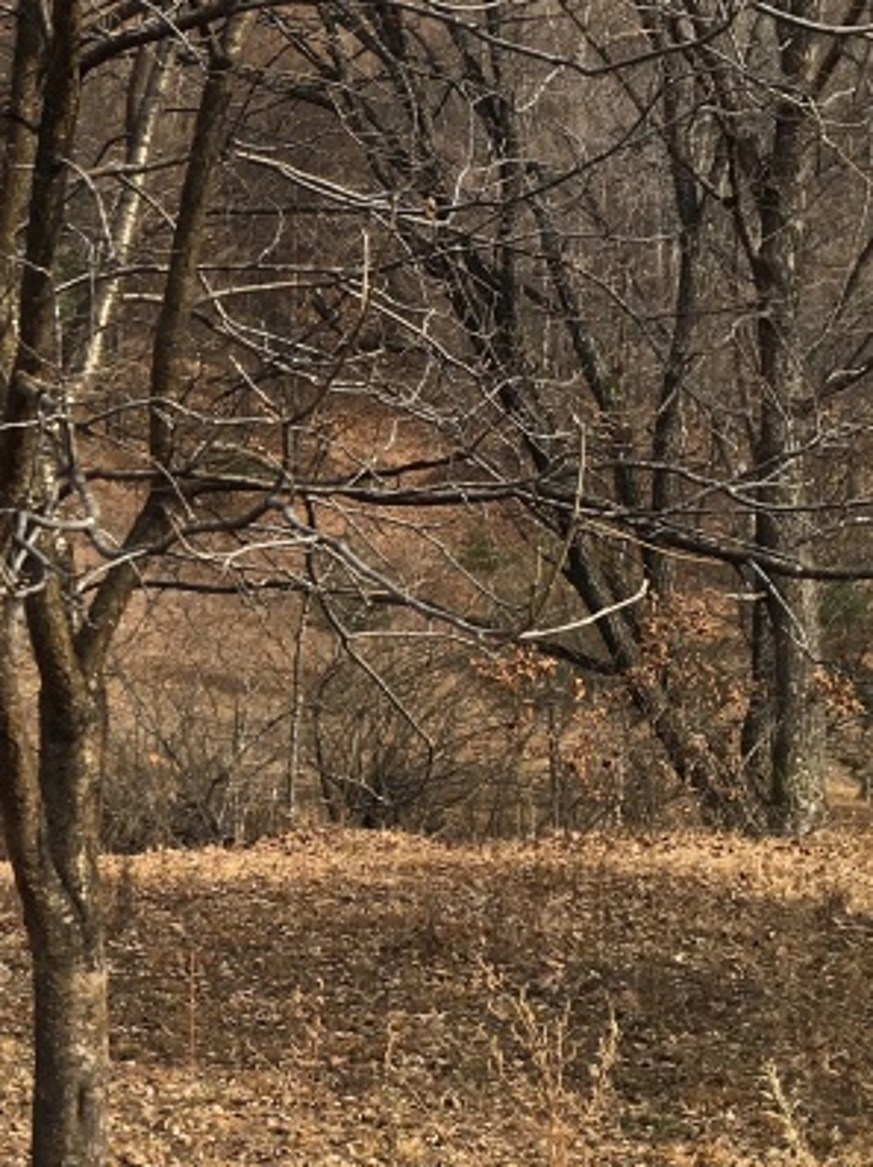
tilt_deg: -3.5
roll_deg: +2.0
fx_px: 2627
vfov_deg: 25.0
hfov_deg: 18.1
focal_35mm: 78
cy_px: 519
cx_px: -132
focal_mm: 4.15
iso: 25
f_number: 2.2
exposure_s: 1/777
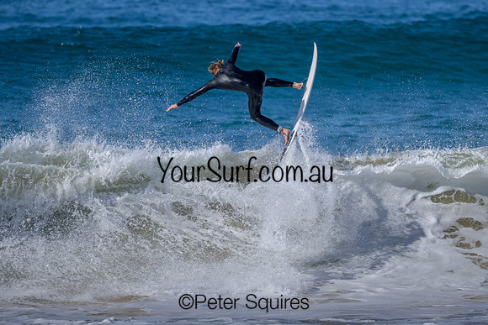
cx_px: 270
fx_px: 14900
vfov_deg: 1.3
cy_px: 174
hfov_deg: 1.9
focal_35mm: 1099
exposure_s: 1/2000
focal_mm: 800
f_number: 6.3
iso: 220
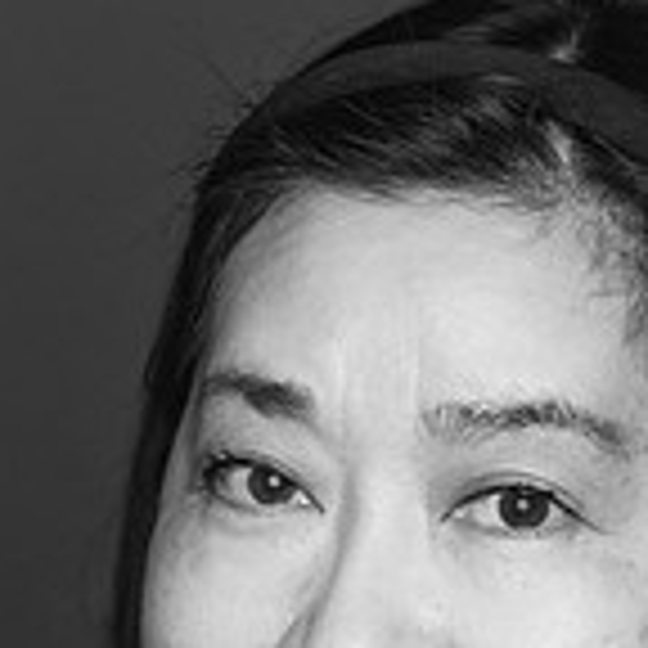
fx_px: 4786
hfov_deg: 7.7
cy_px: 846
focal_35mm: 226
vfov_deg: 7.7
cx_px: 482
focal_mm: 85
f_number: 3.5
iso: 2000
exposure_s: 1/320
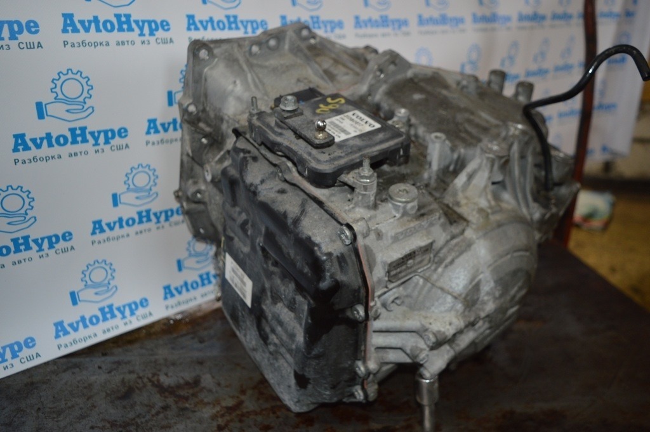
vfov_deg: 43.5
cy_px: 216
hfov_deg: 62.0
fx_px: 541
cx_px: 325
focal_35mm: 30
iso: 560
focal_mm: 20
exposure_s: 1/60
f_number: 3.5
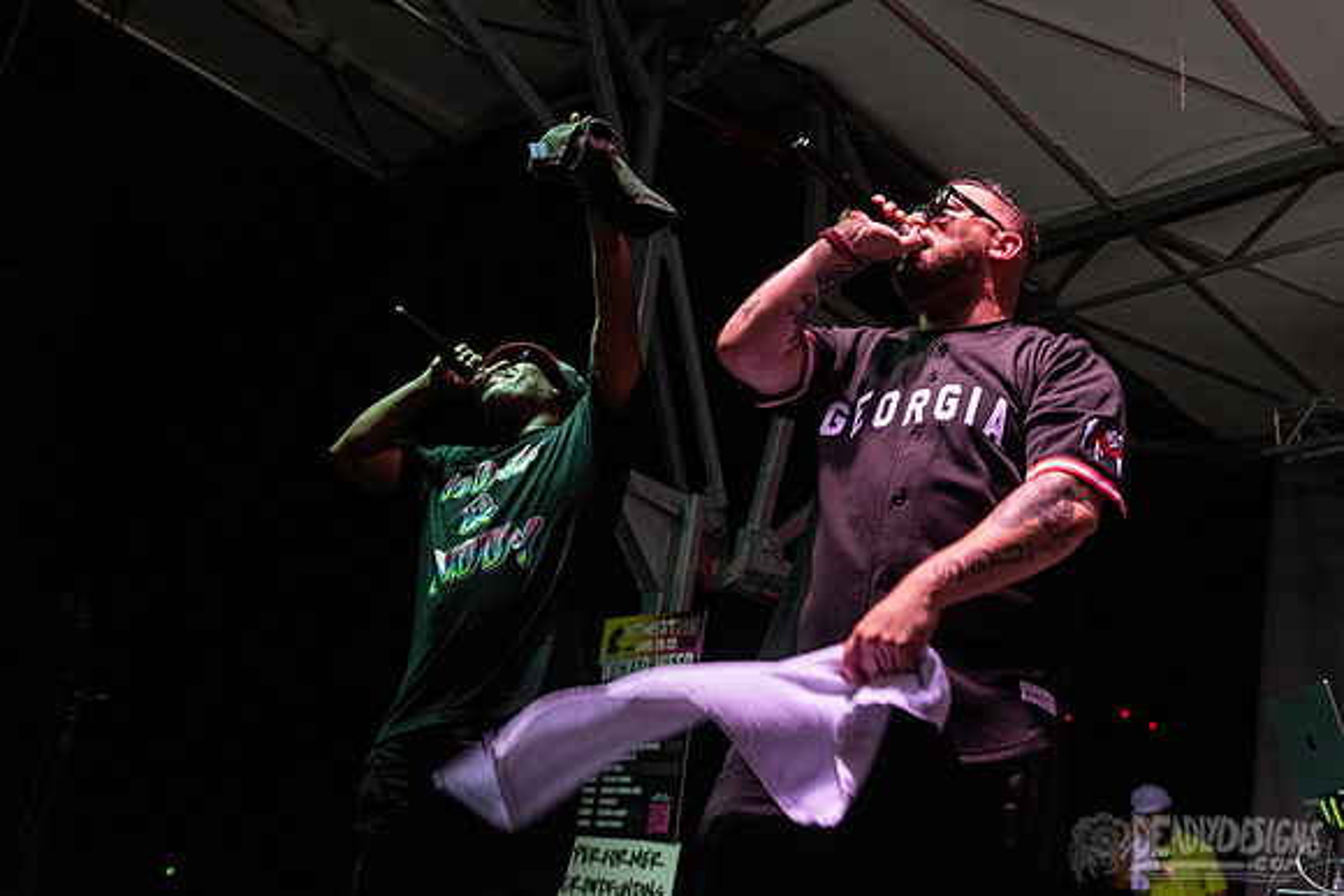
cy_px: 390
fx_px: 1433
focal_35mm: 38
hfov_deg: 50.1
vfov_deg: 34.7
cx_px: 759
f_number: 4
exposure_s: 1/250
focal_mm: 34
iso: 2000
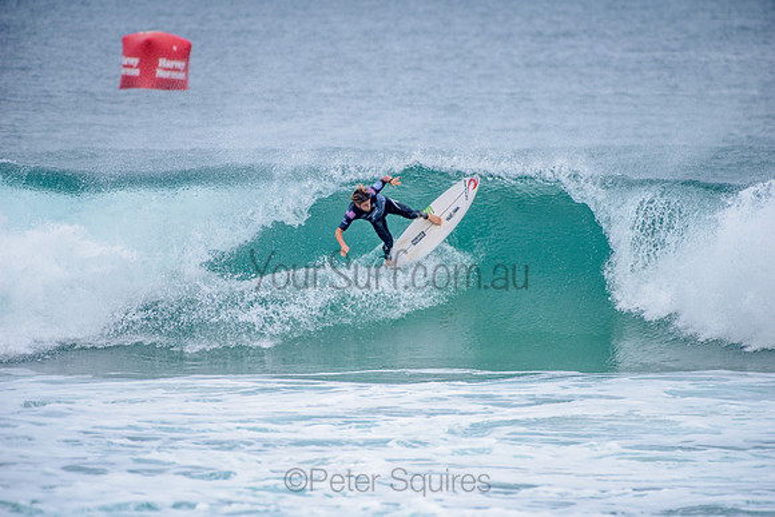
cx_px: 388
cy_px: 258
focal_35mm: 500
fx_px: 10766
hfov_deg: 4.1
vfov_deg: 2.8
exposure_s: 1/2000
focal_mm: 500
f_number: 5.6
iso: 280
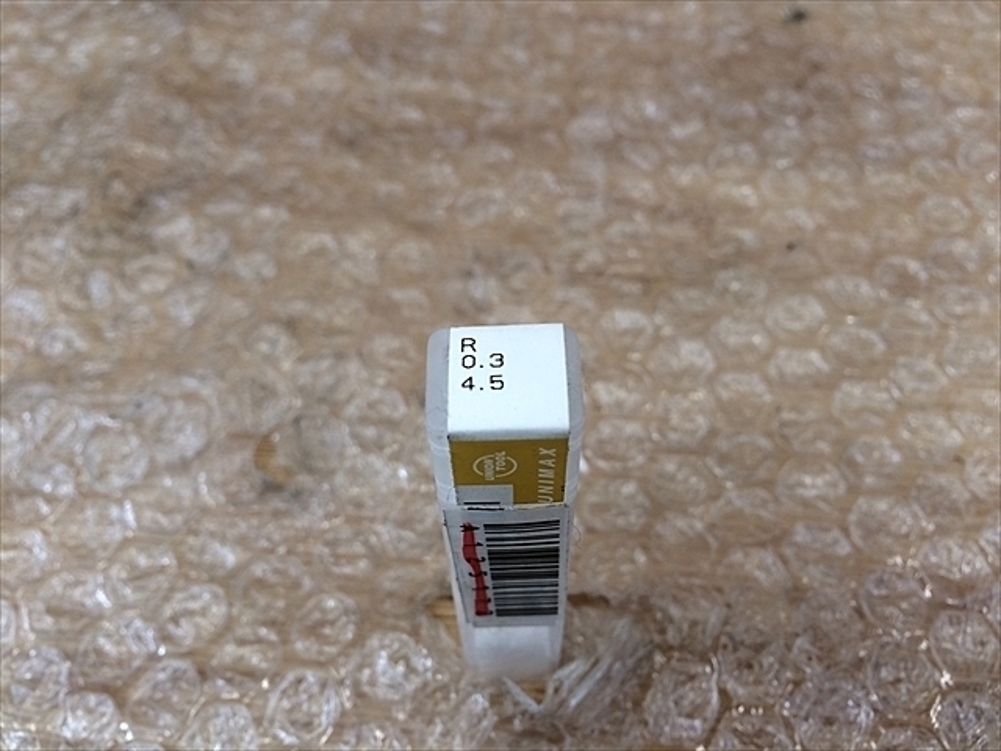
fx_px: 839
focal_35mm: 29
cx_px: 500
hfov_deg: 61.7
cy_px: 376
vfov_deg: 48.2
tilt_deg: -54.7
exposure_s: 1/30
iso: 32
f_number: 2.2
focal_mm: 4.15
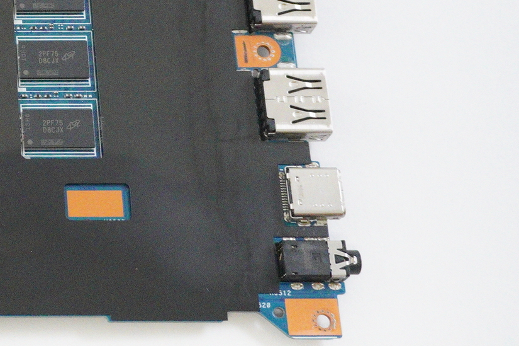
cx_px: -226
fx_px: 1506
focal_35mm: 105
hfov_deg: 17.8
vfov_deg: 13.0
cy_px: 71
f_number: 5.6
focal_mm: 23
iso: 6400
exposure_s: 1/200
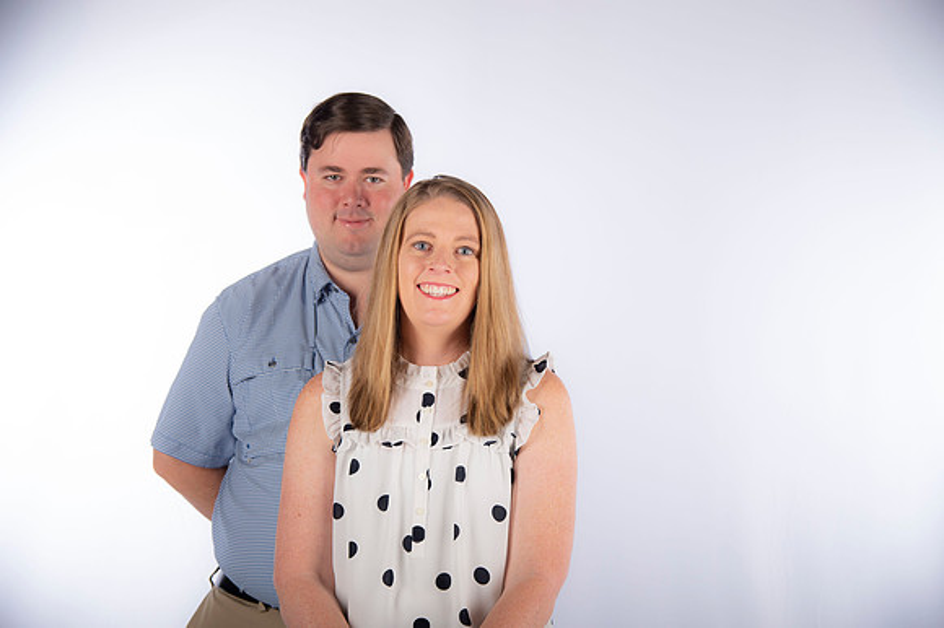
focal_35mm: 66
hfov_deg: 30.5
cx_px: 472
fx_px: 1730
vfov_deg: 20.6
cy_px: 314
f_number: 5
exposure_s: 1/200
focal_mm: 66
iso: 100
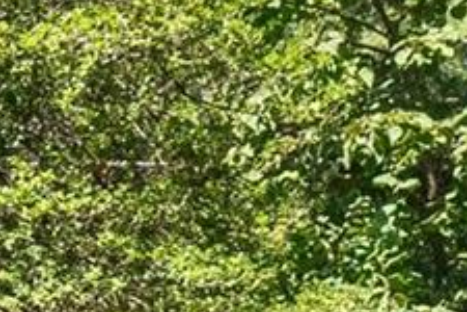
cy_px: 522
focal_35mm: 114
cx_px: -434
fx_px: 1479
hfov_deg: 15.0
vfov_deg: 11.3
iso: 400
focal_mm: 8
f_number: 8
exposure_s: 1/320
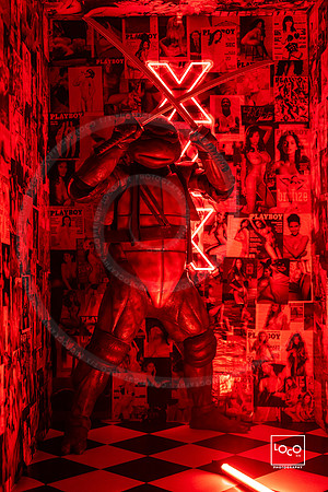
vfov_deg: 39.6
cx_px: 164
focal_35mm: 50
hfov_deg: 27.0
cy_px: 246
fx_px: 683
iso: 1250
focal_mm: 50
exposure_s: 1/250
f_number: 1.6
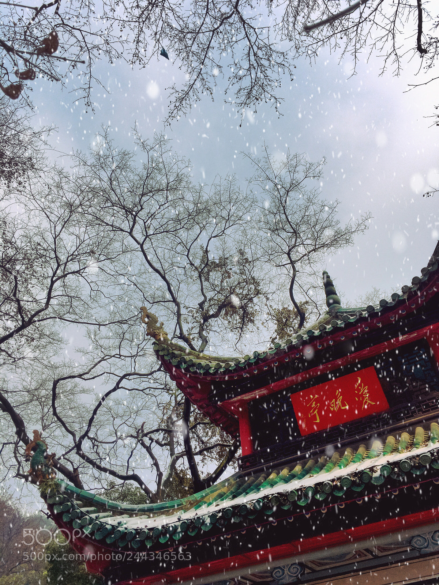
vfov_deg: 61.7
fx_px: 490
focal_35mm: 29
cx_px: 220
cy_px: 292
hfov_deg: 48.2
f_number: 2.2
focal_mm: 4.15
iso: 25
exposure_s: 1/1672
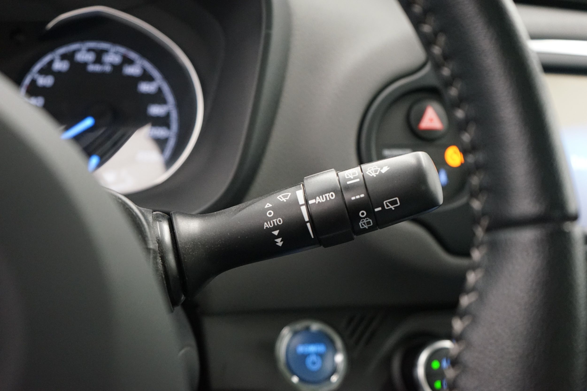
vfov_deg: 31.2
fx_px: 701
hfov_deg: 45.4
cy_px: 196
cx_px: 294
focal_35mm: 43
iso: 5000
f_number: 4.5
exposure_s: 1/60
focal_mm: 43
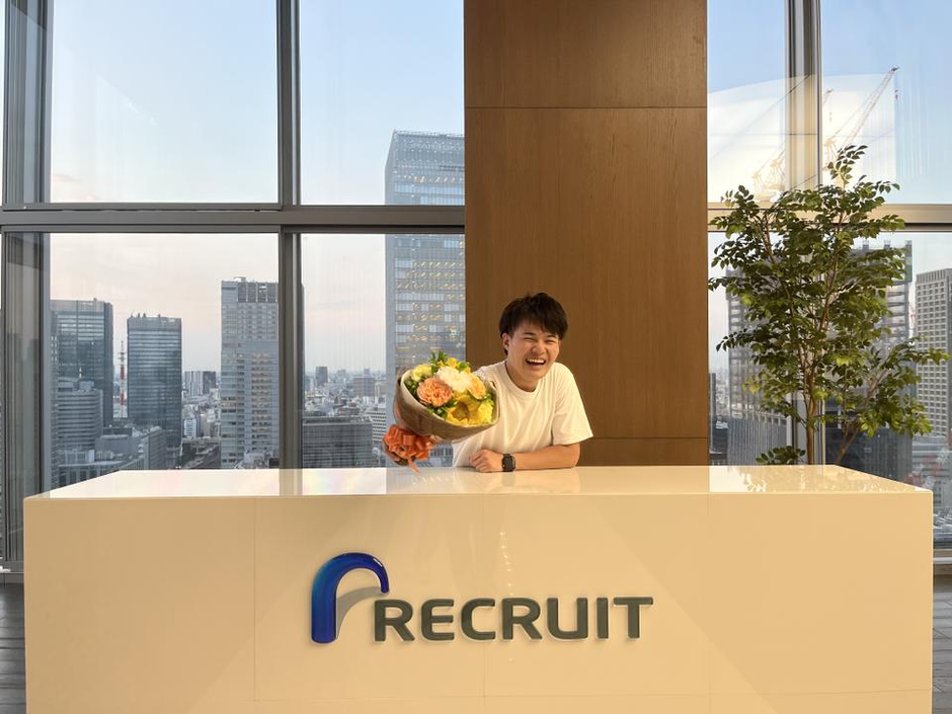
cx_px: 476
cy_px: 357
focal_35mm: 26
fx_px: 715
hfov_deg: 67.3
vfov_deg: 53.1
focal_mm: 5.1
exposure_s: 1/100
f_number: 1.6
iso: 50
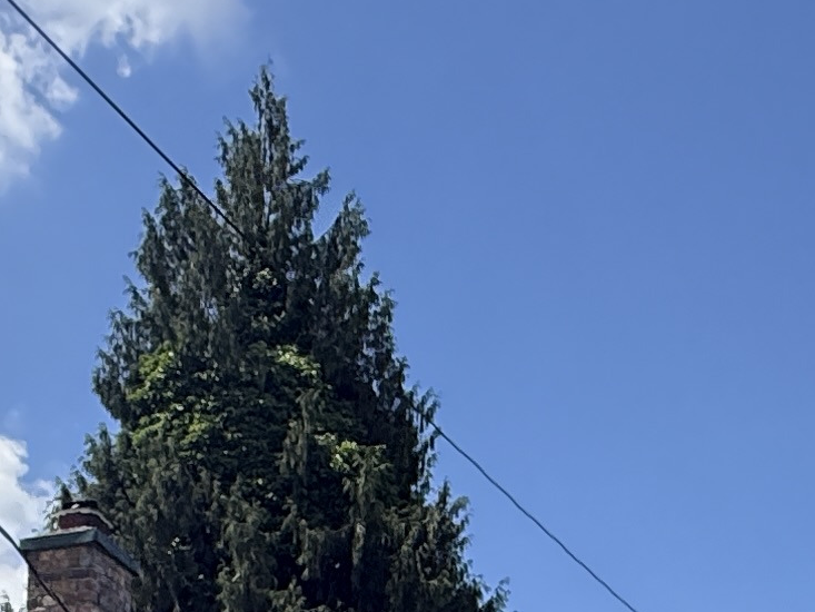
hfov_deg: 25.3
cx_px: 372
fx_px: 1813
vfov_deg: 15.9
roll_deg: -2.0
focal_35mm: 77
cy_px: 1143
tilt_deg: +3.7
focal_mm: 2.22
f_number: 2.2
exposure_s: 1/1534
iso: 50
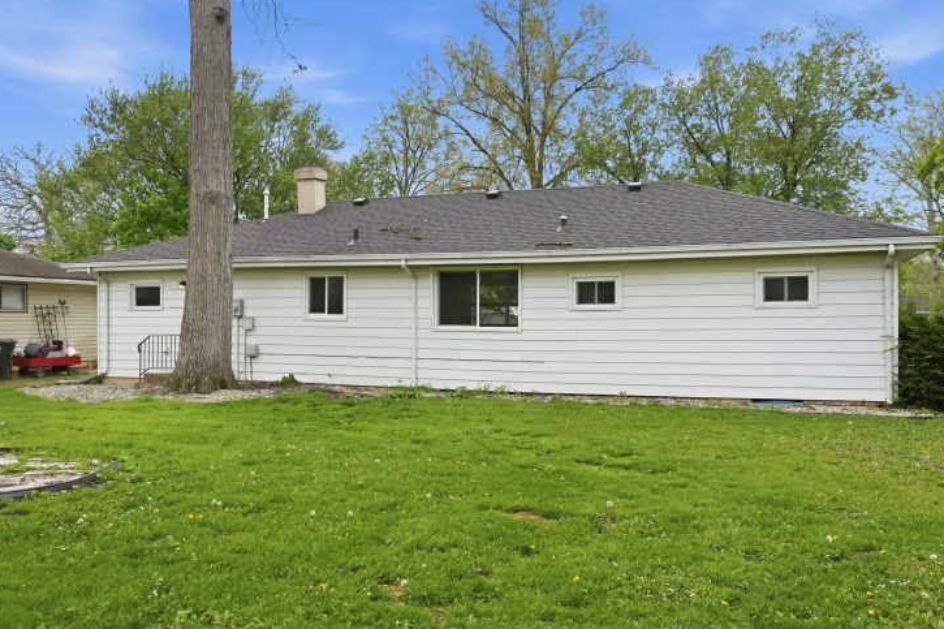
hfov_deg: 61.5
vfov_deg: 43.2
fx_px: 793
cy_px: 307
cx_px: 480
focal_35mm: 30
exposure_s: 1/4000
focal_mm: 19.5
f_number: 4
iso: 800
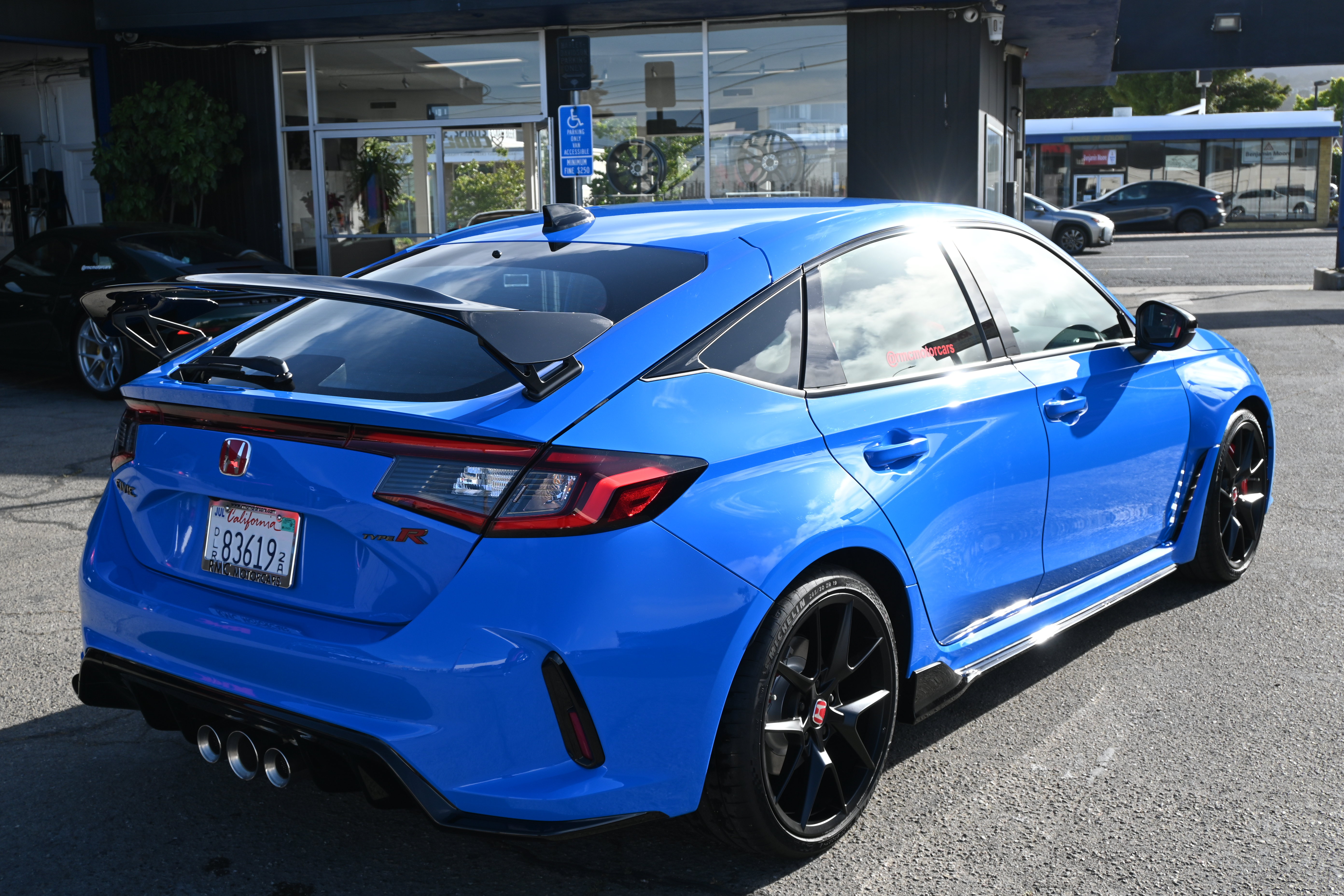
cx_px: 672
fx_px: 1456
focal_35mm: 39
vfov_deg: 34.2
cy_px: 448
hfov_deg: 49.6
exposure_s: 1/320
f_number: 6.3
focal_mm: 26
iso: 100
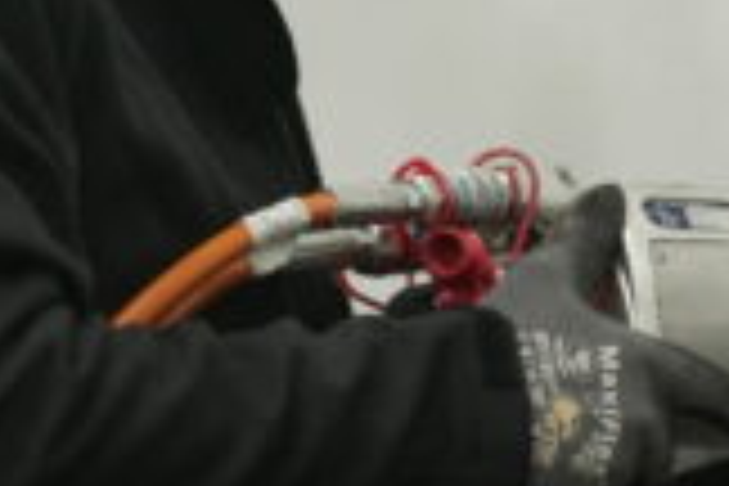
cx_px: 680
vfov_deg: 10.5
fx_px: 2632
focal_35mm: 130
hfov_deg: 15.6
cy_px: 94
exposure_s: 1/80
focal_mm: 35
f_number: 1.4
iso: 640
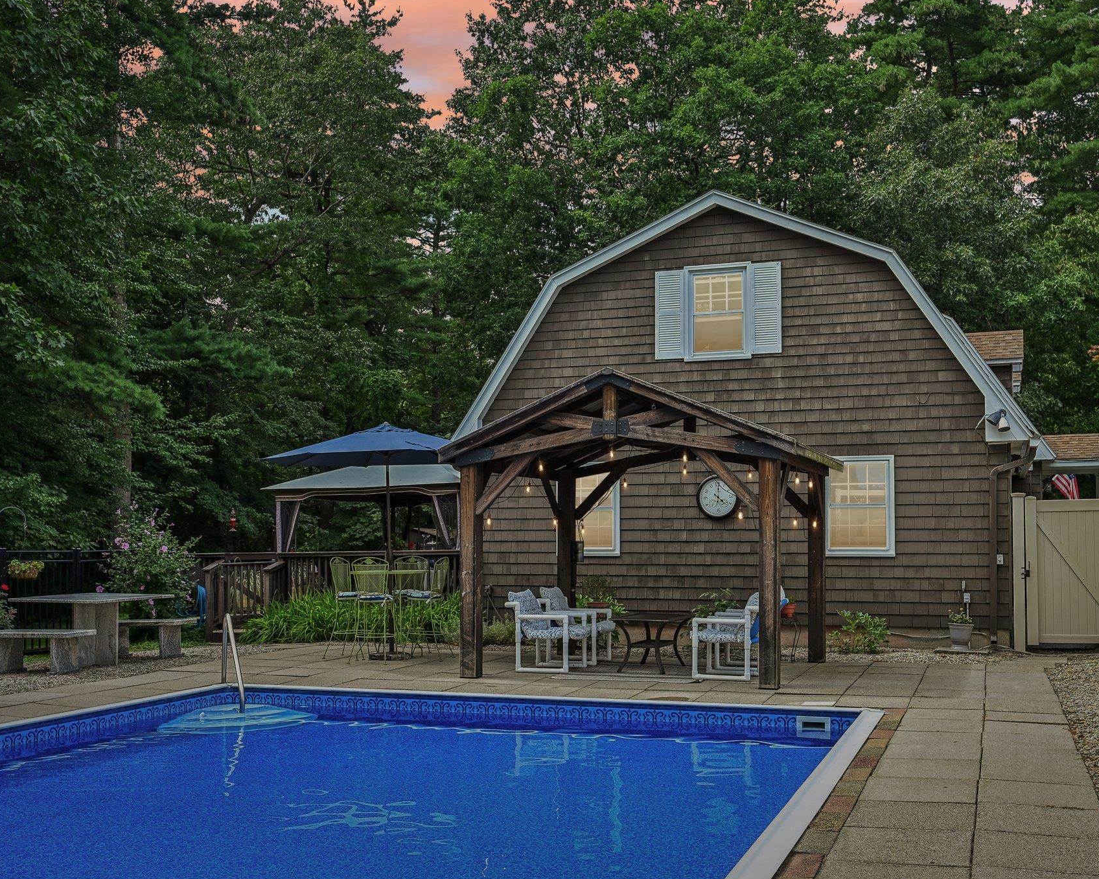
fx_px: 1106
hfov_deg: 52.7
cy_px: 439
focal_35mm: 34
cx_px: 629
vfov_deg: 43.4
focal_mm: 30
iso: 400
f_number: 8
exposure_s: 1/200
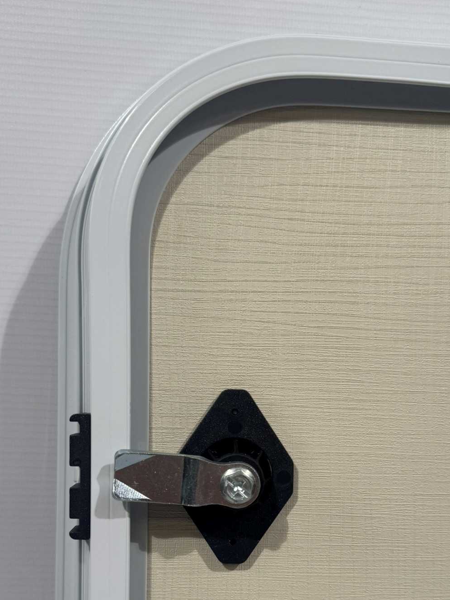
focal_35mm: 37
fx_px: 641
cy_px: 431
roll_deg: -1.0
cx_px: 250
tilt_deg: -9.5
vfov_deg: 48.7
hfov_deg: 38.6
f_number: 1.78
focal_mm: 6.76
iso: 80
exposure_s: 1/328
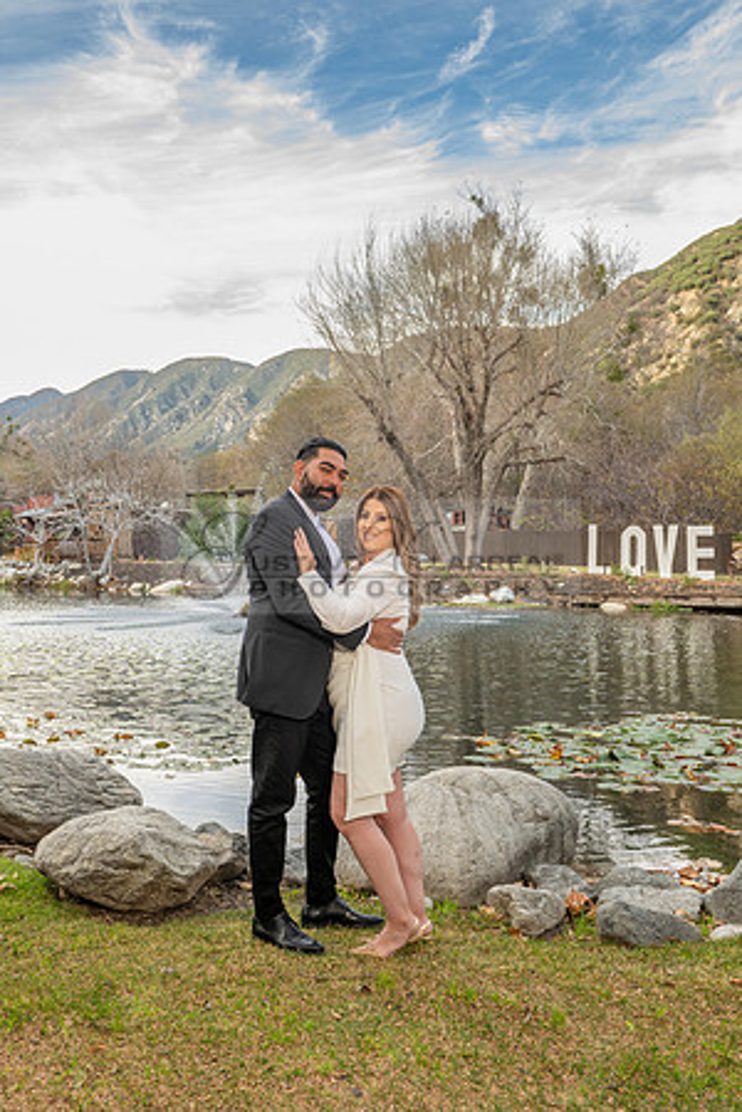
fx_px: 1113
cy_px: 556
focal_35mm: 36
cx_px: 253
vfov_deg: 53.1
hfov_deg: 36.5
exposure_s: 1/125
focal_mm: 24
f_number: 5.6
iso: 200
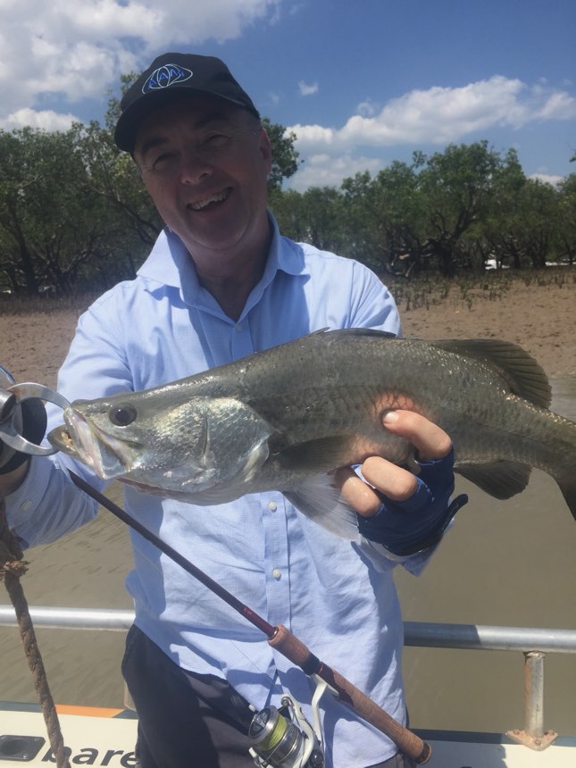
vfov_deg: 61.7
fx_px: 643
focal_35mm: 29
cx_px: 288
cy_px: 384
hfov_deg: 48.2
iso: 32
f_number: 2.2
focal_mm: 4.15
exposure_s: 1/2475
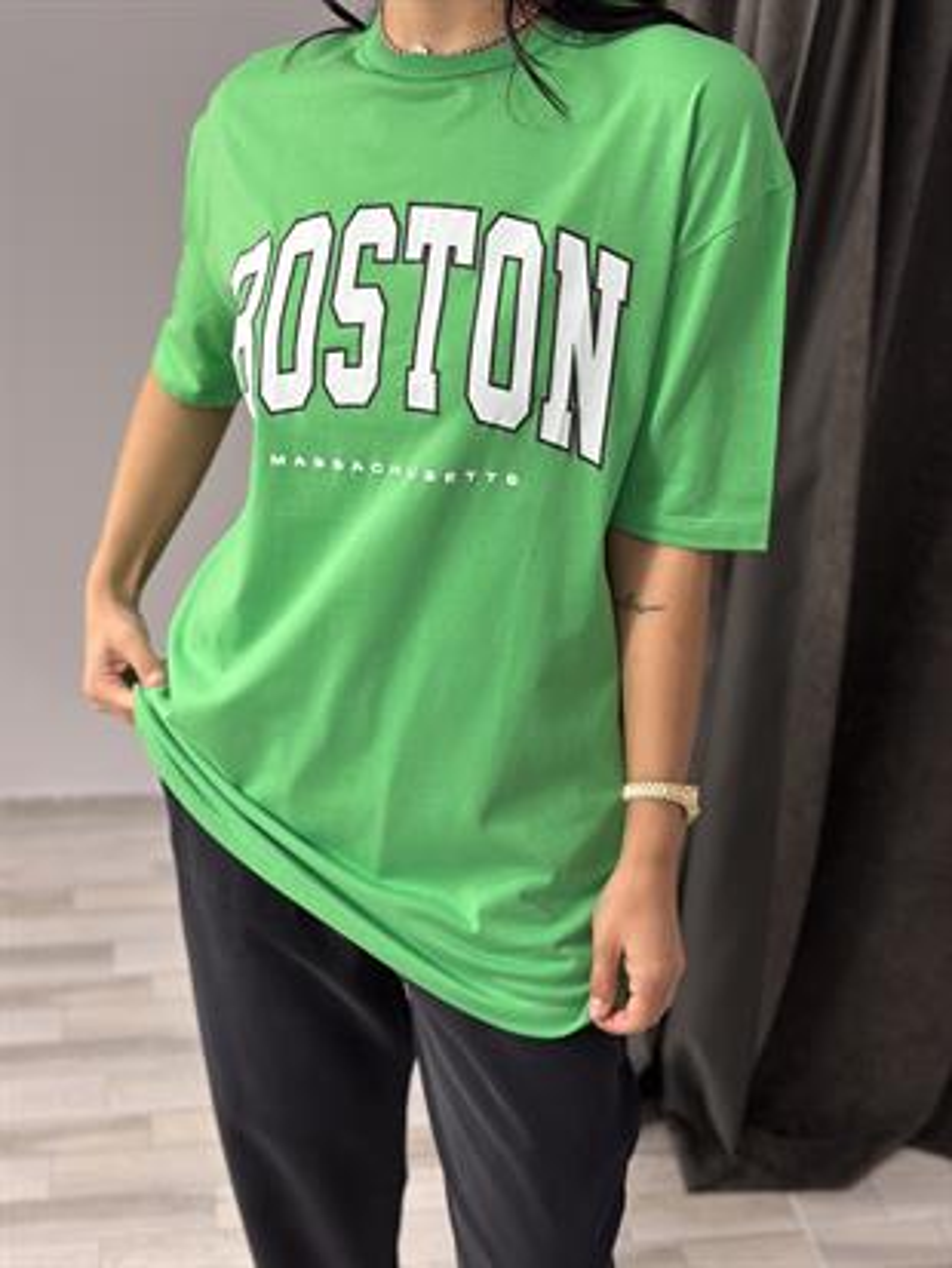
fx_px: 1759
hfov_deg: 30.3
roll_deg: -4.0
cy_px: 634
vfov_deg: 39.6
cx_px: 476
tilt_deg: -23.5
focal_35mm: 48
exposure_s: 1/100
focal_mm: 6.86
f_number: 1.78
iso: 125
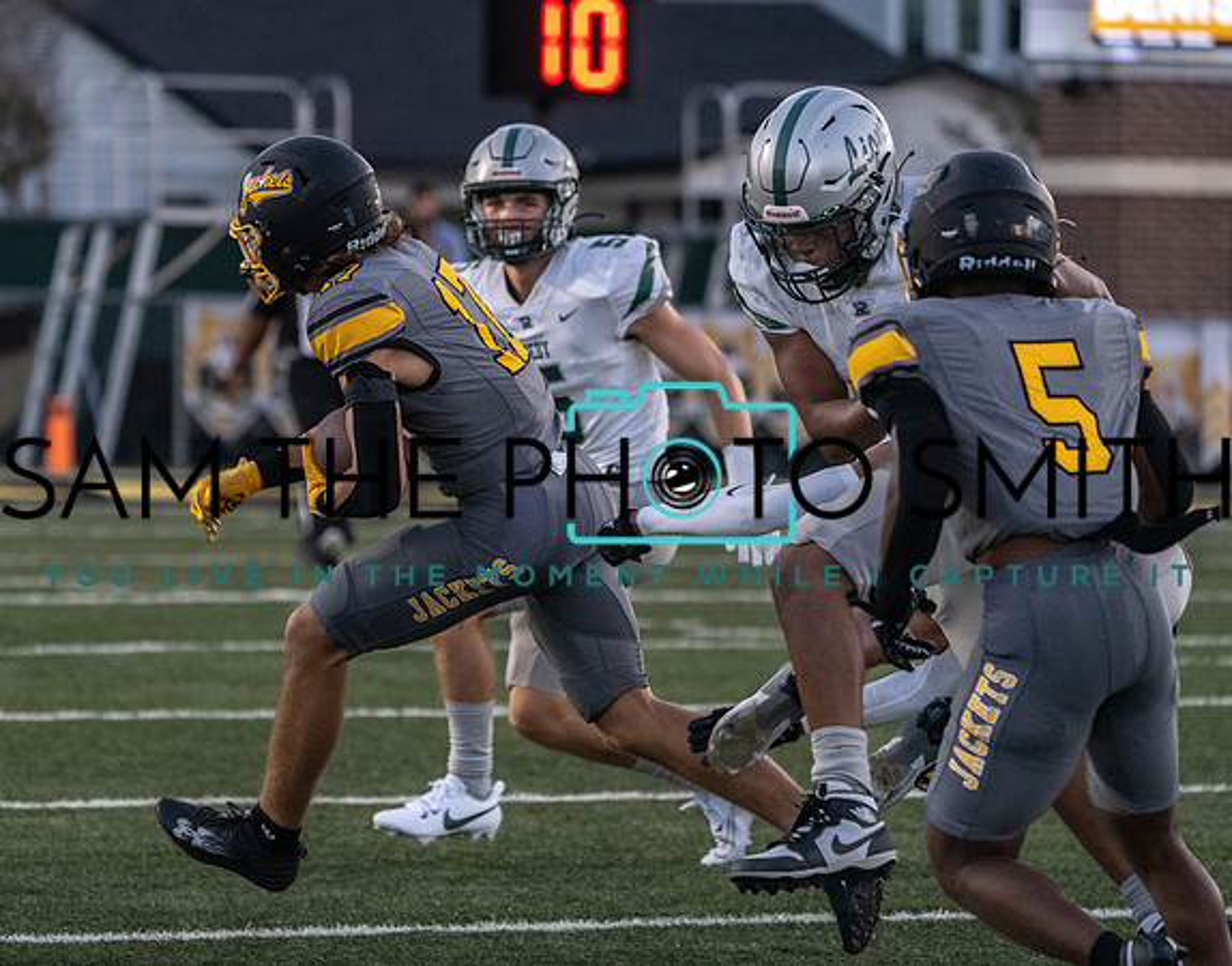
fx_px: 11513
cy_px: 519
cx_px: 454
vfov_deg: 4.8
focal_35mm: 318
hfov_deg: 6.1
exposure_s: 1/1000
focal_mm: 265
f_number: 5.6
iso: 4000
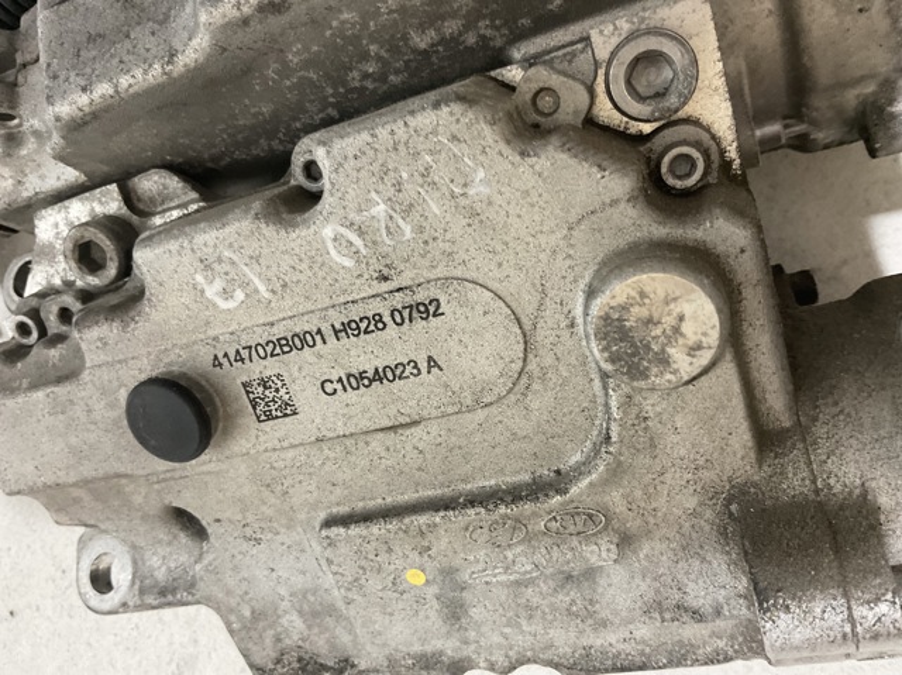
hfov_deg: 61.7
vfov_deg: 48.2
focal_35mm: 29
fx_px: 755
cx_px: 451
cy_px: 338
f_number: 1.8
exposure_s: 1/50
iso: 125
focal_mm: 3
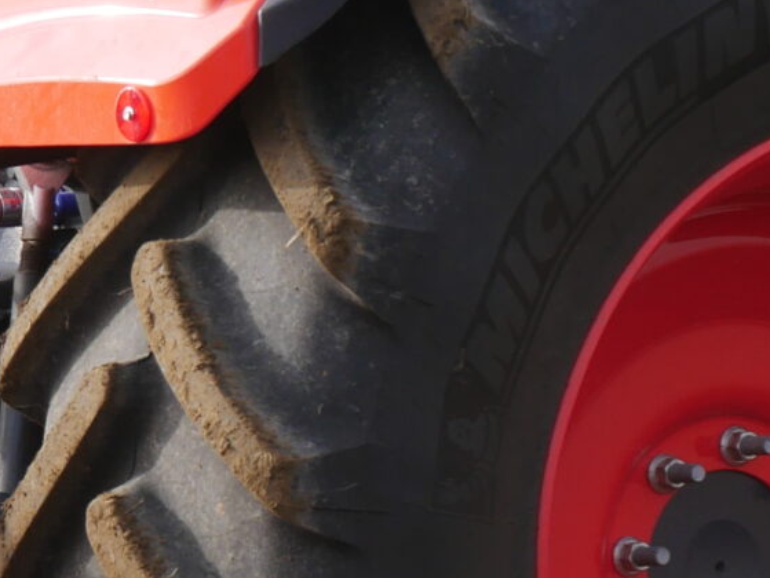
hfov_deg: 4.6
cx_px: -701
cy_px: 812
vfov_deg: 3.5
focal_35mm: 421
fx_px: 9371
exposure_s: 1/250
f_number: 6.3
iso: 200
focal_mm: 46
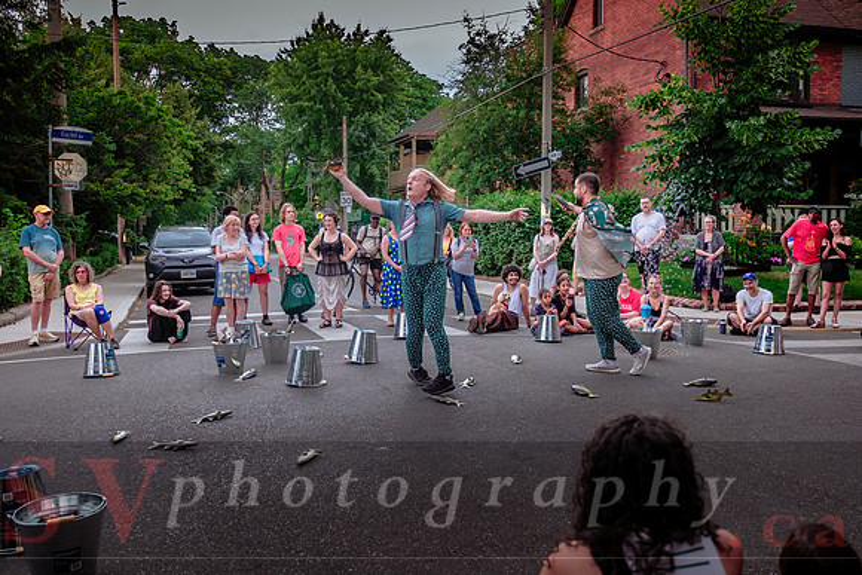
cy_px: 288
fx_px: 790
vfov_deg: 40.0
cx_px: 431
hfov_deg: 57.2
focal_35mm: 33
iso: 500
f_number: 2.8
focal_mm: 22
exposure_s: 1/200
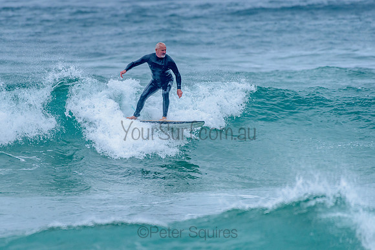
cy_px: 120
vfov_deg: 2.2
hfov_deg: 3.3
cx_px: 146
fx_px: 6540
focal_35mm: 628
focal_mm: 500
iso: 800
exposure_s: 1/2000
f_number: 5.6
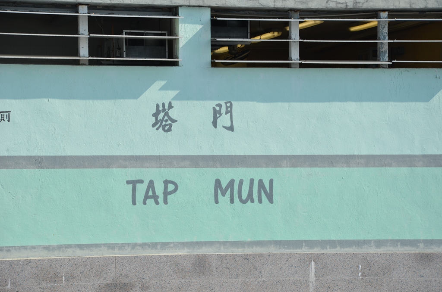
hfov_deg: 13.1
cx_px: 221
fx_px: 1930
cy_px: 146
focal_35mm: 158
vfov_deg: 8.7
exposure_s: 1/250
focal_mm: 105
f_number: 8
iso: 100
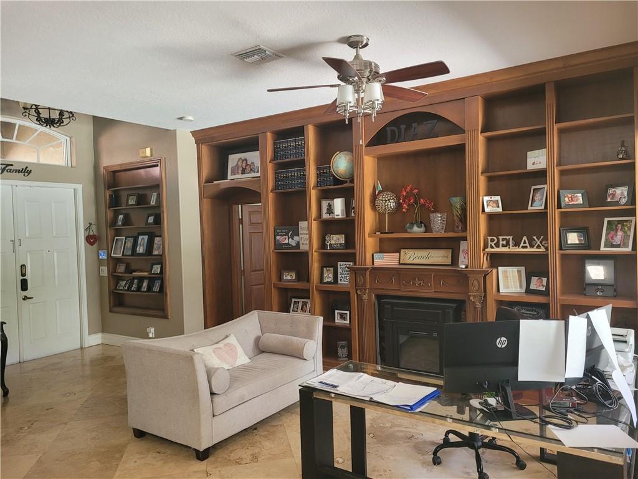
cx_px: 319
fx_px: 479
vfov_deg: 53.1
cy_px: 240
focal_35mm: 26
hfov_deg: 67.3
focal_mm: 5.4
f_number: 1.8
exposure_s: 1/40
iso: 200
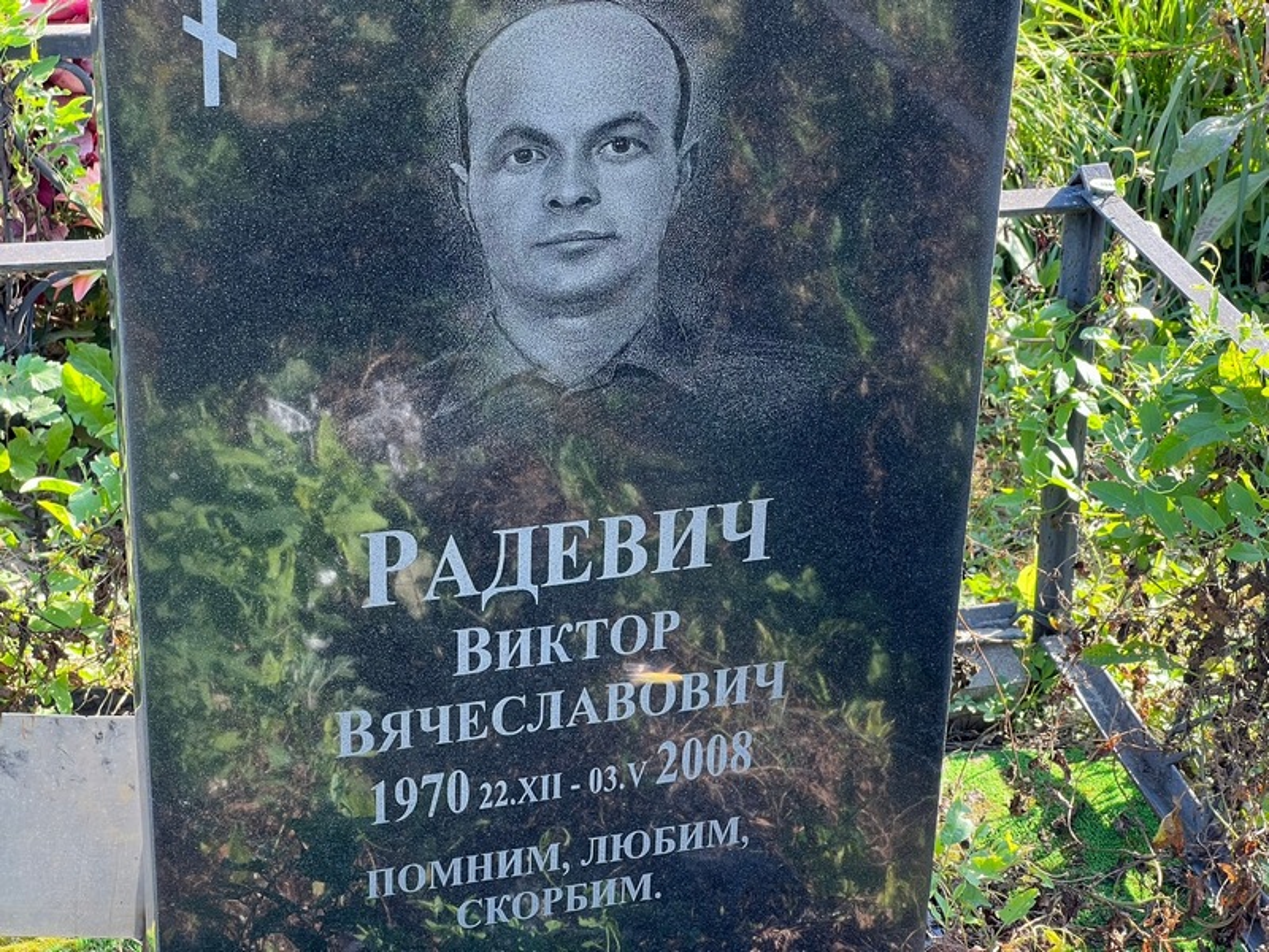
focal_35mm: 77
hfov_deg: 25.3
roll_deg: -3.0
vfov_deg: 19.1
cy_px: 476
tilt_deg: -27.2
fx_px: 2823
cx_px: 634
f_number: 2.8
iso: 64
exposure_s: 1/99
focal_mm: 9
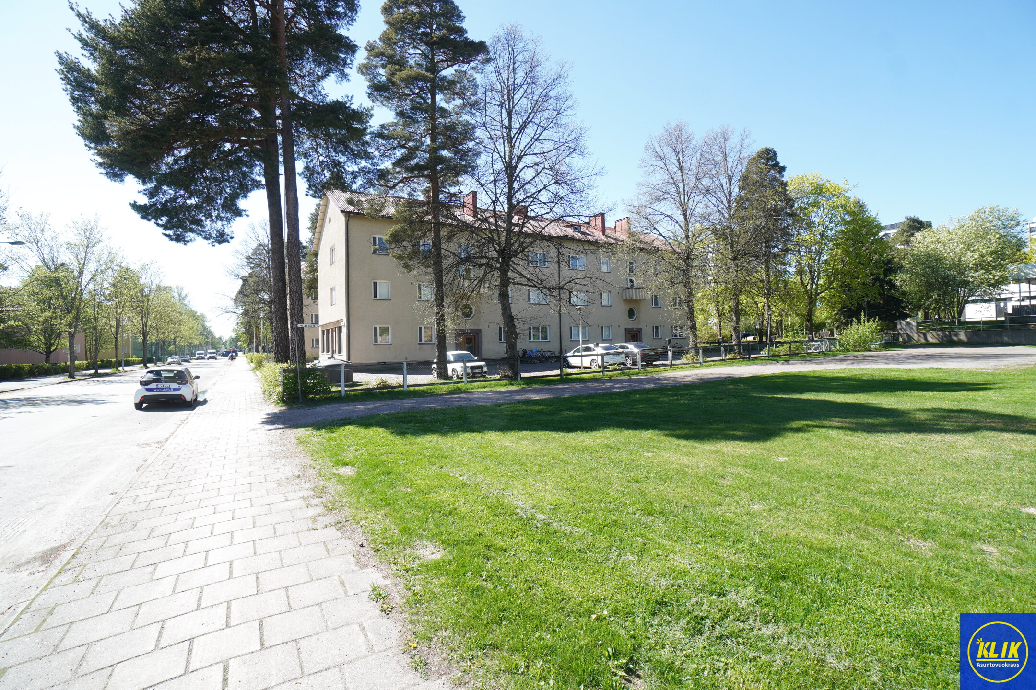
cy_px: 345
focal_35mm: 15
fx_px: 432
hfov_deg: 100.4
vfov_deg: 77.3
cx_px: 518
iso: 100
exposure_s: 1/100
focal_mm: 10
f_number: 7.1
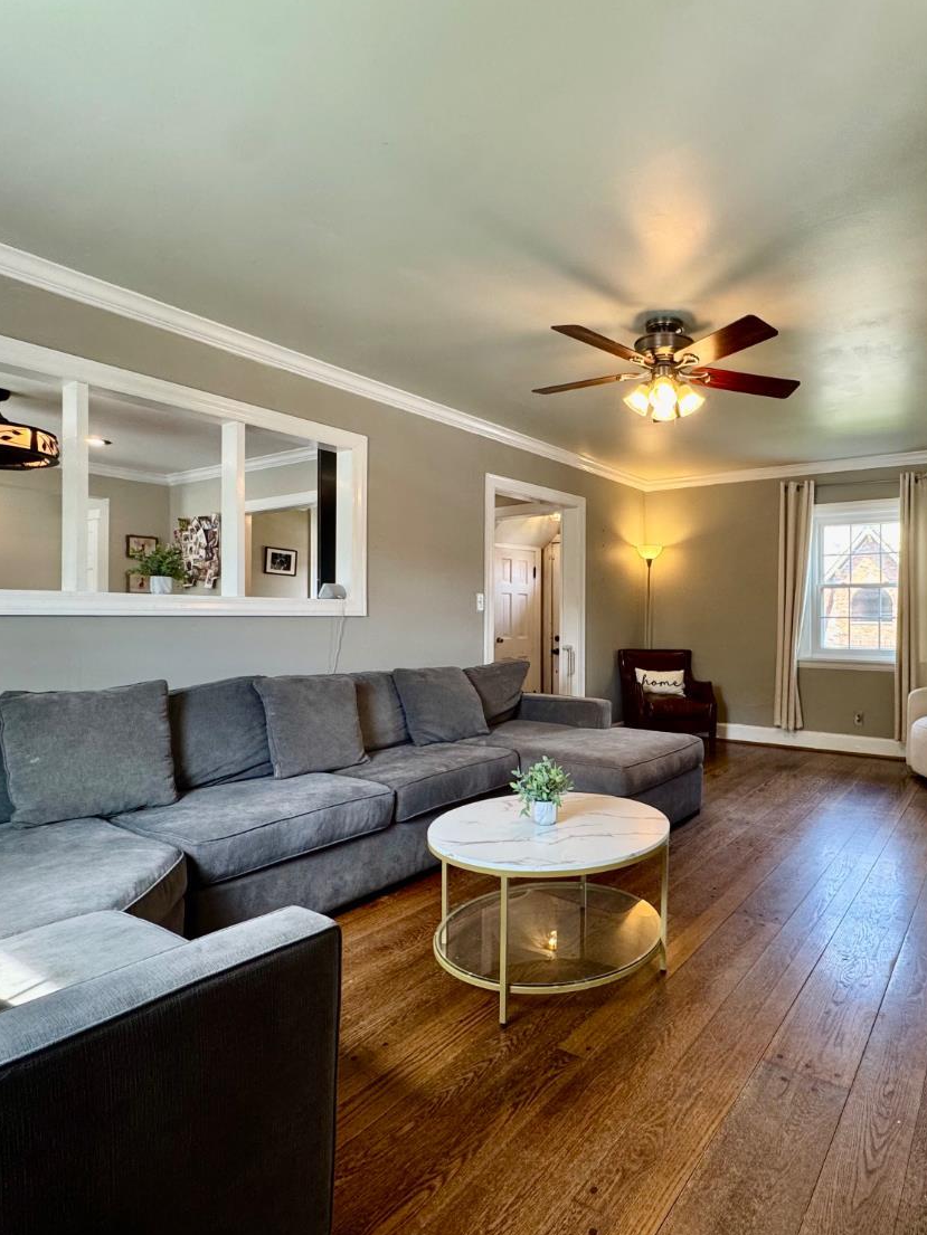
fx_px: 678
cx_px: 636
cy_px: 616
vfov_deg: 84.7
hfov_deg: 66.4
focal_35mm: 19
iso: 160
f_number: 2.2
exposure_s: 1/120
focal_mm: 2.22
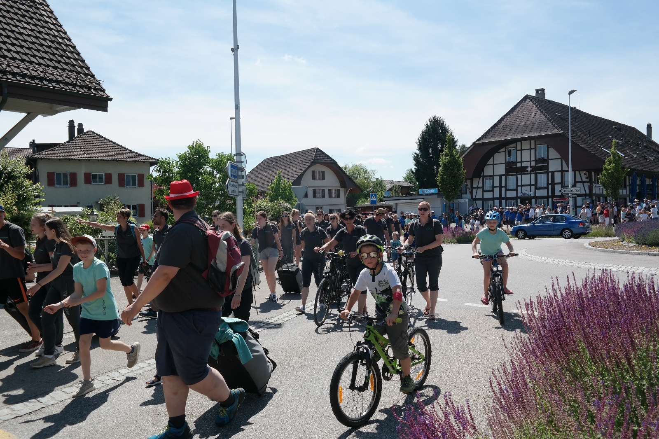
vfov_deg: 47.9
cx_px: 330
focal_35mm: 27
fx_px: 494
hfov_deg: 67.4
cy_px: 220
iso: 200
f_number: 8
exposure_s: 1/400
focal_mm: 18
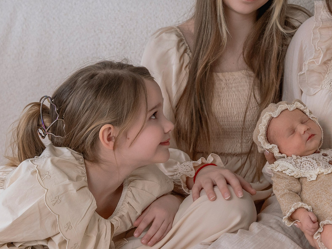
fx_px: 1170
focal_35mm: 122
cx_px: 319
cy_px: 91
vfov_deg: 12.1
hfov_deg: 15.9
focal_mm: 49
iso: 1000
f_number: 3.5
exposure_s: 1/200
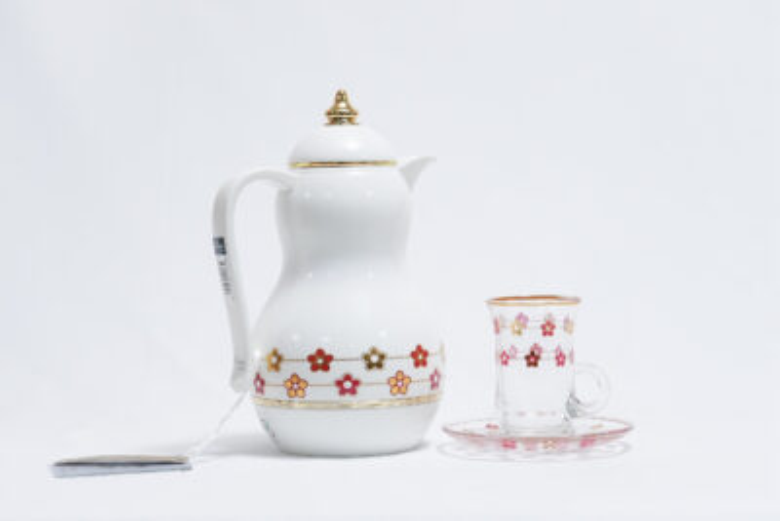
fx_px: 1886
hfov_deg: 23.4
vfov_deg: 15.7
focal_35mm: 87
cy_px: 260
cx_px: 390
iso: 3200
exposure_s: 1/125
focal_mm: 58
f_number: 10
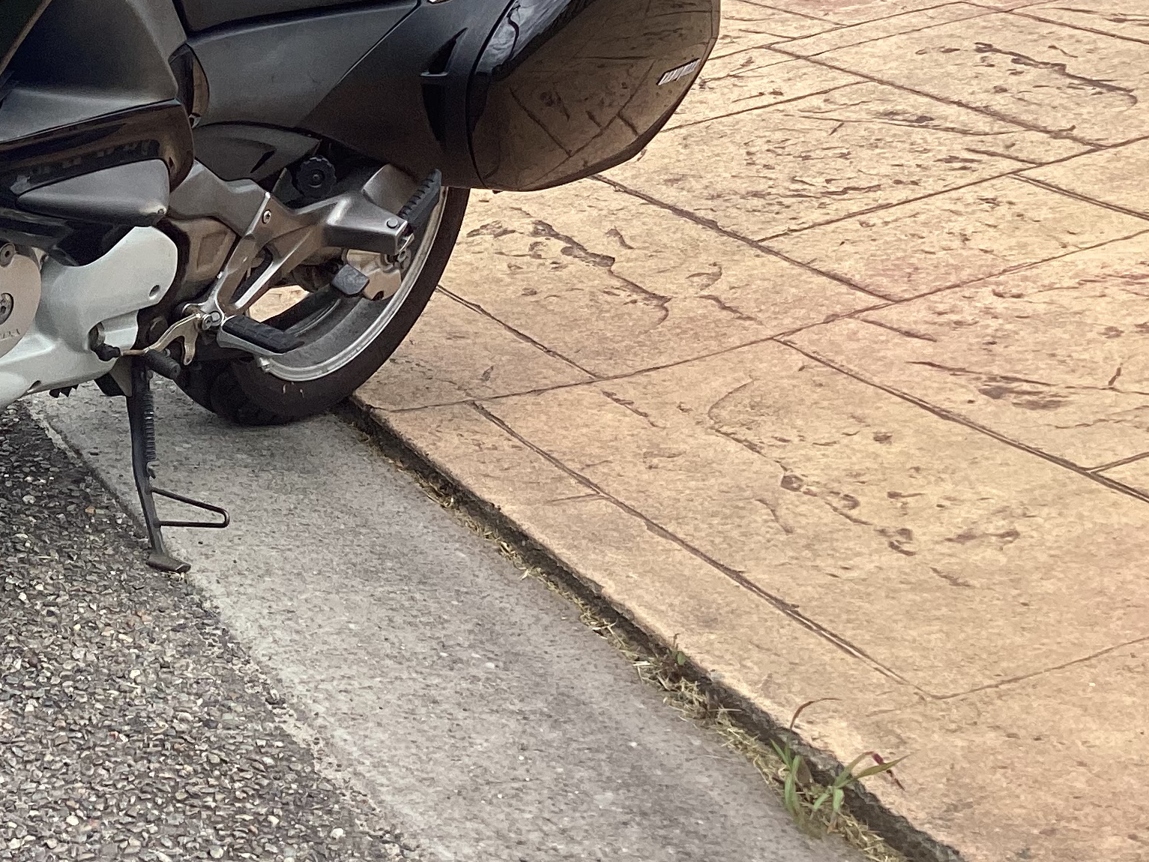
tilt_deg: -8.3
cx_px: -28
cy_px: -7
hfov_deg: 27.5
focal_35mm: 66
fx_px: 2191
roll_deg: +0.3
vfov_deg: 21.4
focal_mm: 3.3
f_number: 2.4
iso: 25
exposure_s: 1/886
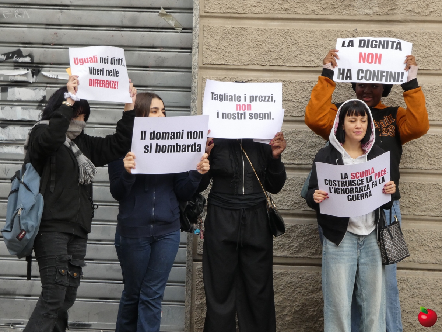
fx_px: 2847
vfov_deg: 6.7
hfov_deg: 8.9
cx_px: 221
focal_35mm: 223
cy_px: 166
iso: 200
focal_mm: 39.9
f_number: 5.5
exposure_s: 1/125
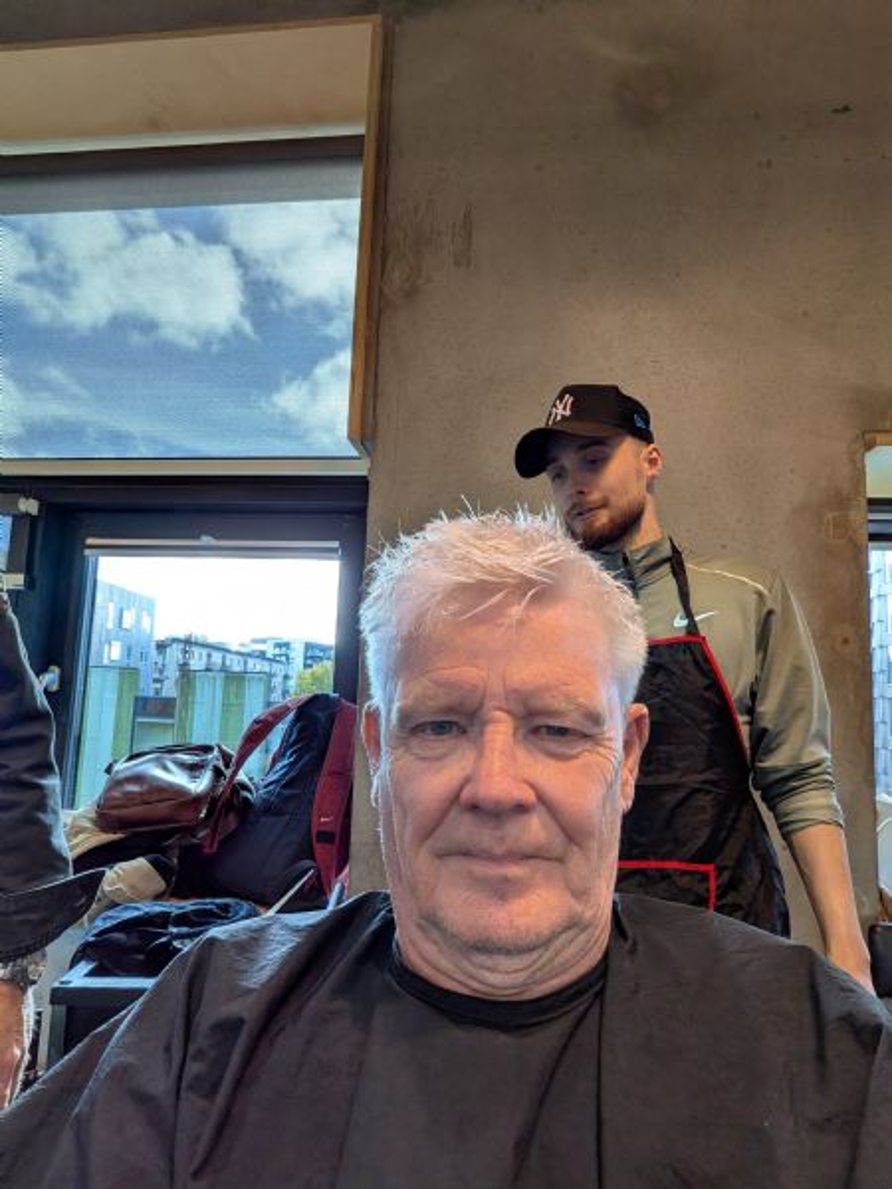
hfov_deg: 63.4
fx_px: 722
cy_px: 594
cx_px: 446
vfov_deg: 79.0
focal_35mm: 21
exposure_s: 1/100
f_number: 2.2
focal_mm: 2.74
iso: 59
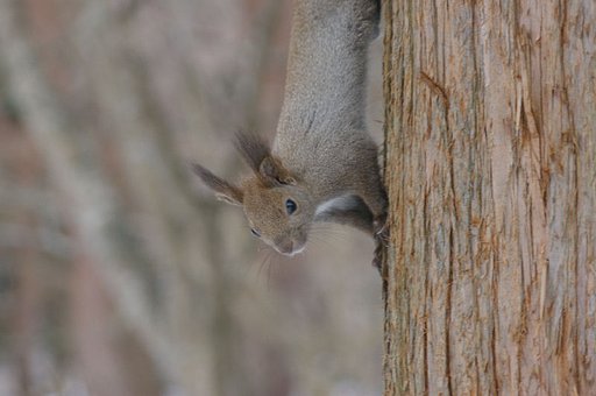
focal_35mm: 172
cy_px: 198
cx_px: 298
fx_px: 2852
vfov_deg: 7.9
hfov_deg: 11.9
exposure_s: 1/40
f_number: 5.6
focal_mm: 115
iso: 200
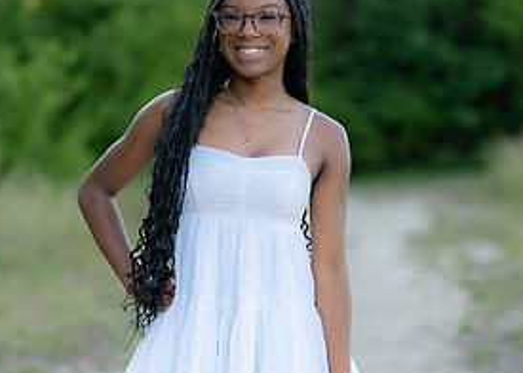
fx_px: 2019
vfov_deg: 10.5
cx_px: 267
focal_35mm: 136
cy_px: 209
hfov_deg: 14.8
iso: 100
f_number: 1.2
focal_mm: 50
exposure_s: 1/800
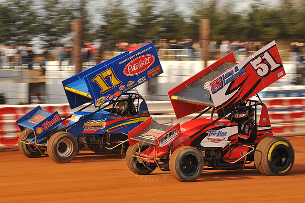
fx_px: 1228
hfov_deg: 14.2
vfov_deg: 9.5
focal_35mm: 145
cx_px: 152
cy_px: 102
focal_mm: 145
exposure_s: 1/320
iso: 400
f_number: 13
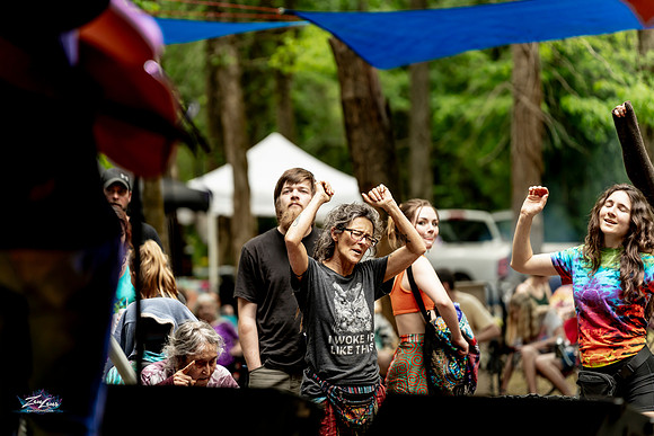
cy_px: 218
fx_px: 2815
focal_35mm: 155
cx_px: 321
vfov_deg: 8.9
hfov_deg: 13.3
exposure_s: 1/400
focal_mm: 150
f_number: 2.8
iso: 400
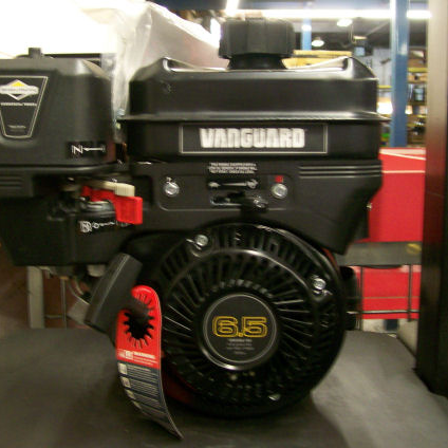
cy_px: 221
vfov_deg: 37.6
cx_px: 181
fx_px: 659
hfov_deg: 37.4
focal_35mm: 45
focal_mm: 6
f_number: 2.7
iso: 160
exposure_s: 1/8
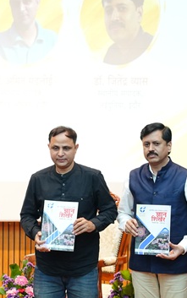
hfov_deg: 6.8
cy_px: 182
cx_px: 31
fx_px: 1566
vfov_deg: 10.9
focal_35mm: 192
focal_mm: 65.1
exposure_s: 1/160
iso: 2000
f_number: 2.8
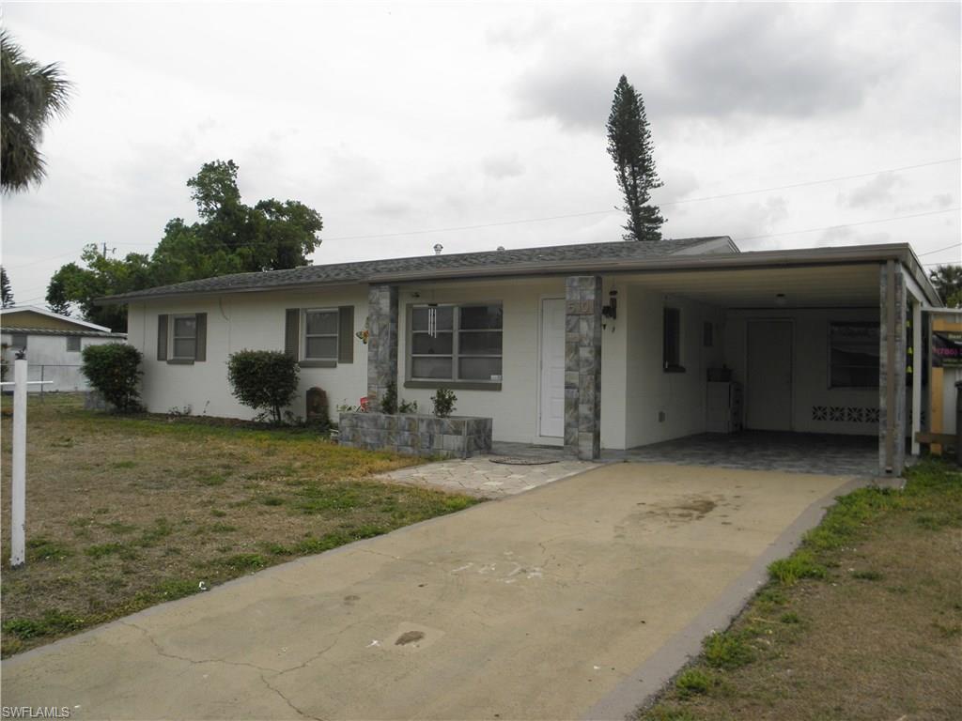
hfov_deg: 63.4
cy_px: 360
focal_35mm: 28
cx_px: 481
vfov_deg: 49.7
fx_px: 778
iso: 100
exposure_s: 1/320
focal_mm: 5
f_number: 7
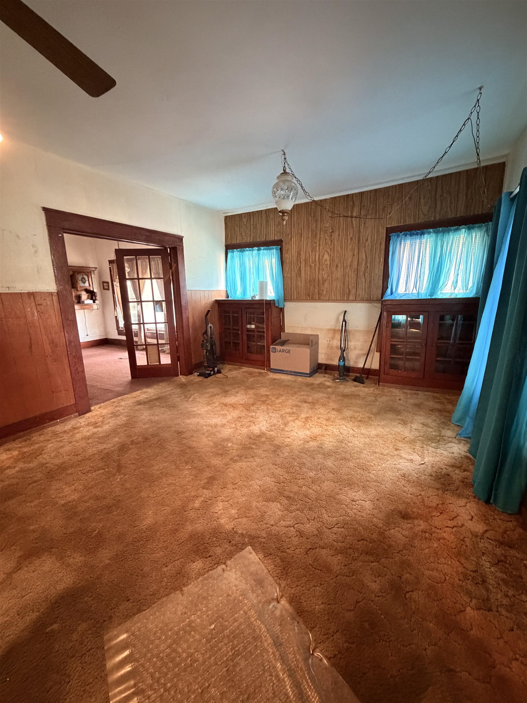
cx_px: 264
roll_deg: +1.2
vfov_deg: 102.1
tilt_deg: -11.6
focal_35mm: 14
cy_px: 352
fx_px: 284
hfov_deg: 85.7
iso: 1000
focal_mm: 2.22
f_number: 2.2
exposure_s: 1/40
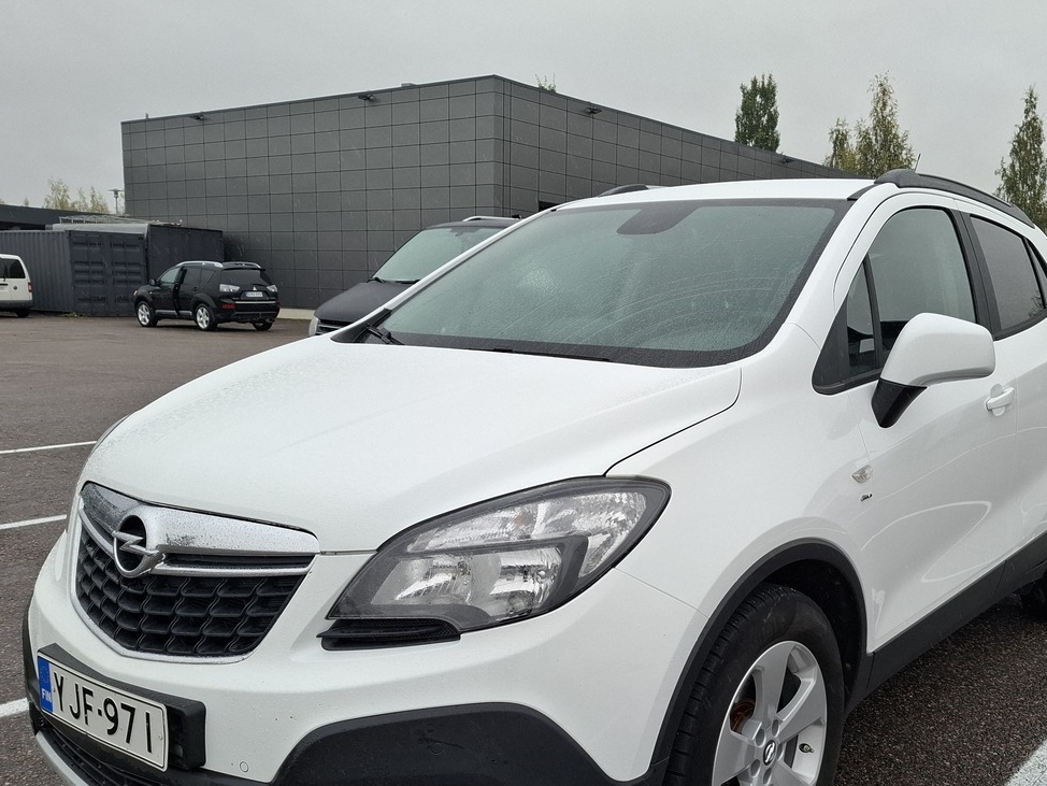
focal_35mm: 34
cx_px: 626
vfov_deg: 41.3
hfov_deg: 53.6
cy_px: 515
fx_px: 1029
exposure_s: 1/291
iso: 50
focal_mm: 5.54
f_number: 1.8
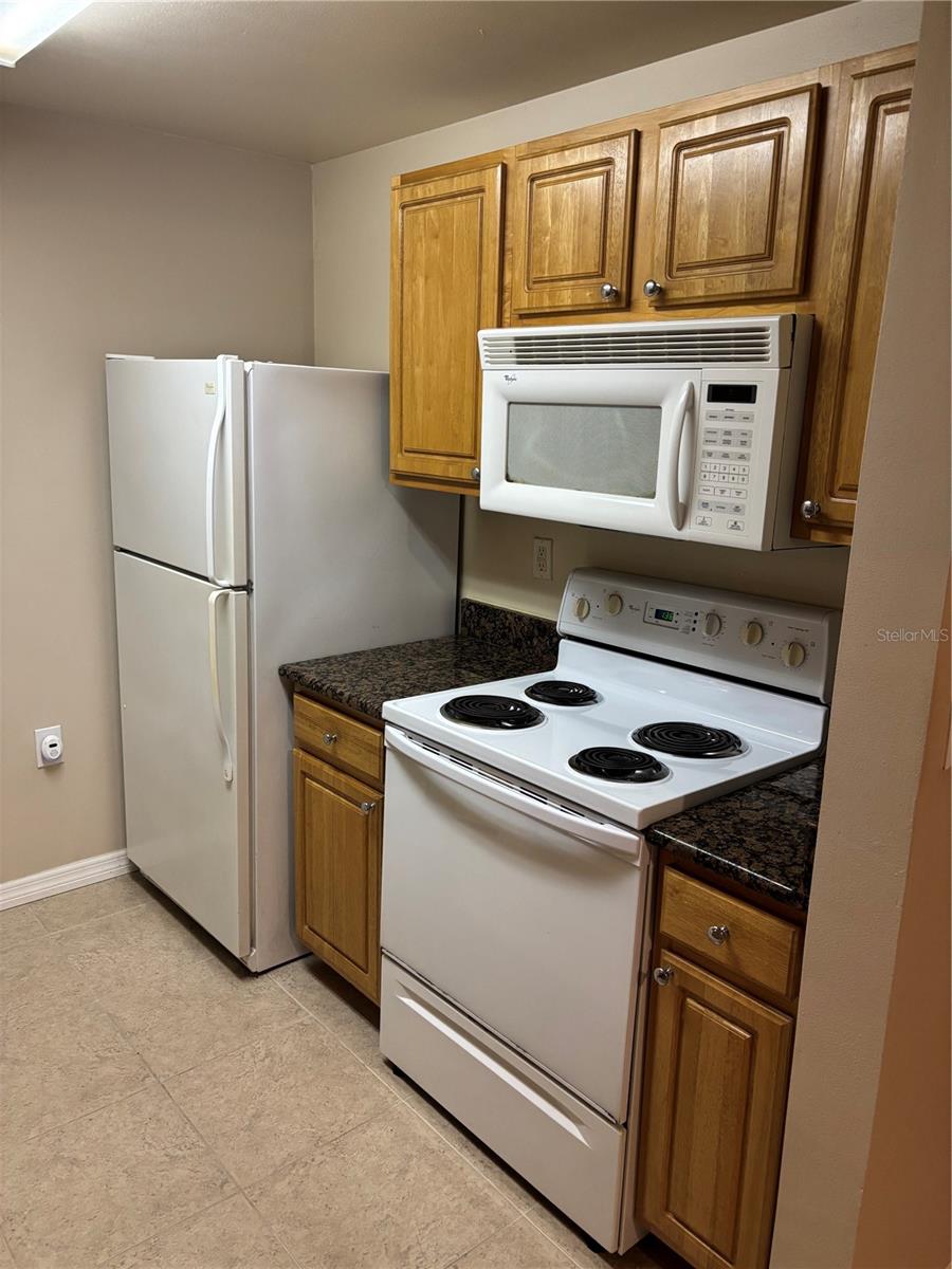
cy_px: 634
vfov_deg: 67.3
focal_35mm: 26
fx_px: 953
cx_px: 476
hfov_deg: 53.1
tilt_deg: -13.8
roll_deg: -2.0
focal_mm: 5.96
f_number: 1.6
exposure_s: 1/60
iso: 250
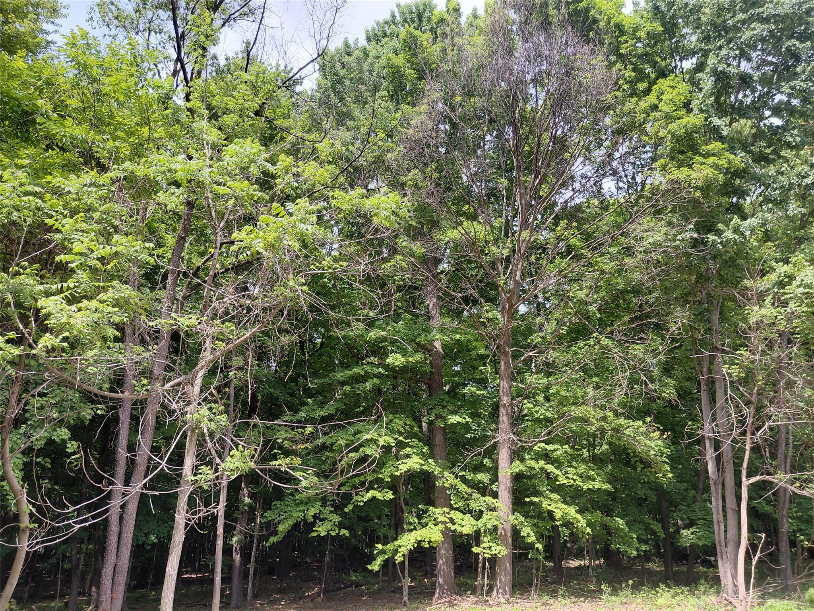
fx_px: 588
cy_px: 306
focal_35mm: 25
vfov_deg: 54.9
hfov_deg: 69.4
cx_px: 407
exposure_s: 1/458
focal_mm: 4.69
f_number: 1.8
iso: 50
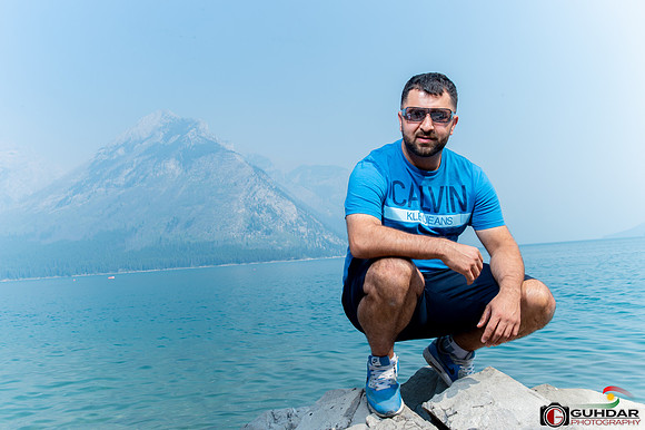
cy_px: 215
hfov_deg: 58.7
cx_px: 322
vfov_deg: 41.1
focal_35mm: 32
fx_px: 573
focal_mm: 32
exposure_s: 1/160
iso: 200
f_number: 16
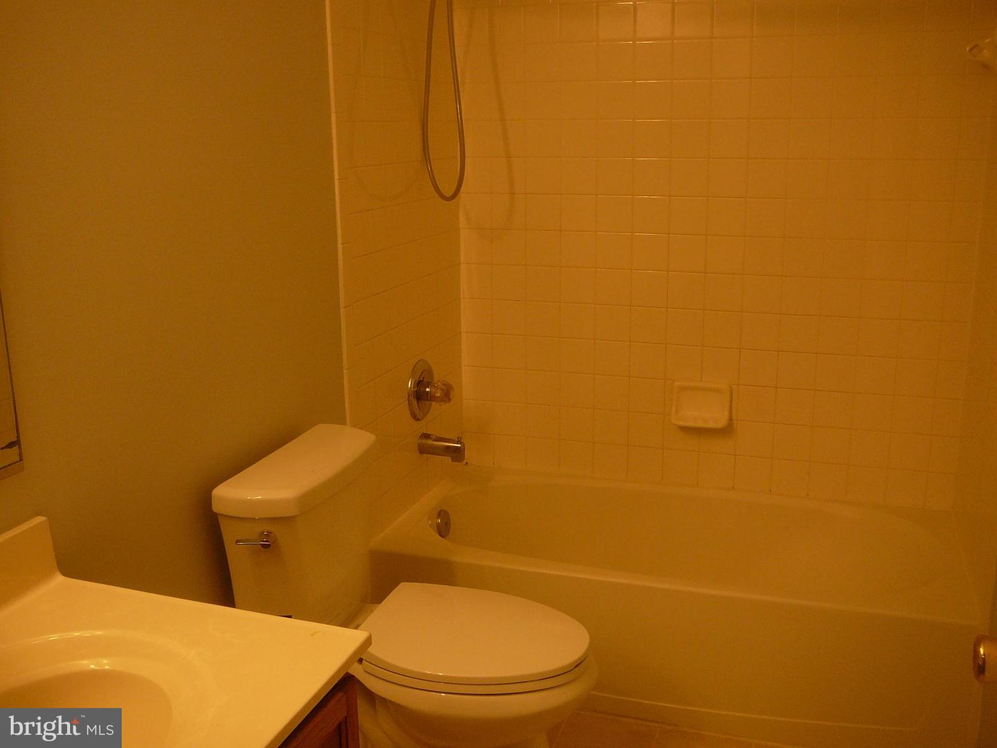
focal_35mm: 35
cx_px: 498
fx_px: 1008
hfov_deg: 52.6
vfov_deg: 40.7
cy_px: 374
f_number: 2.8
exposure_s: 1/50
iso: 100
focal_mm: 5.2
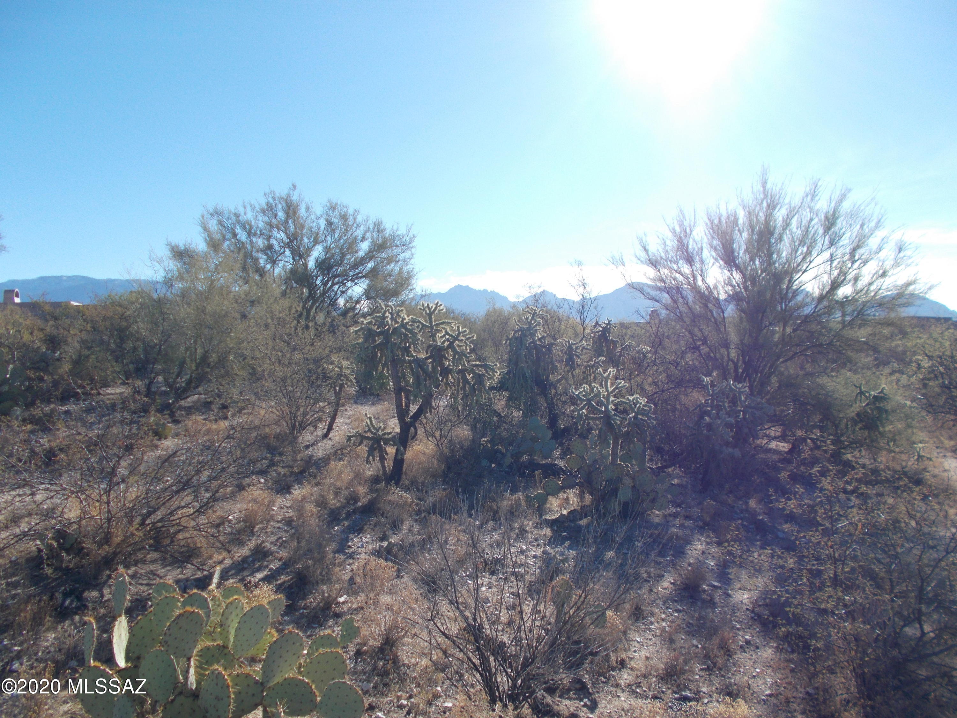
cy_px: 359
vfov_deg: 53.1
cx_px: 478
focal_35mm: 26
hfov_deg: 67.3
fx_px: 719
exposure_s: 1/125
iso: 80
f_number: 8
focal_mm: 4.6
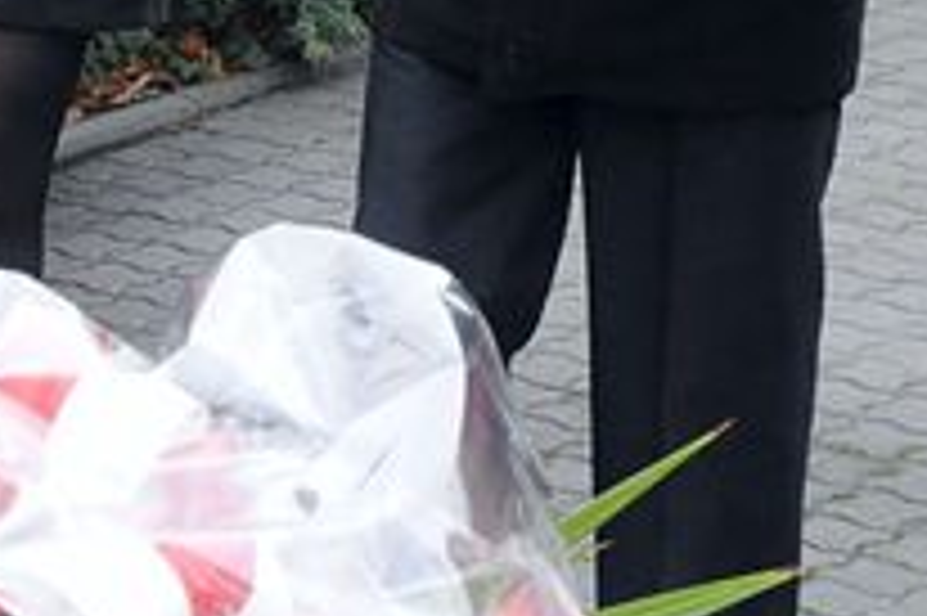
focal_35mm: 186
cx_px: 81
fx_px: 4786
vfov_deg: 7.3
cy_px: -110
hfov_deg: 11.0
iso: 1600
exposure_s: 1/200
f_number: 7.1
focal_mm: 30
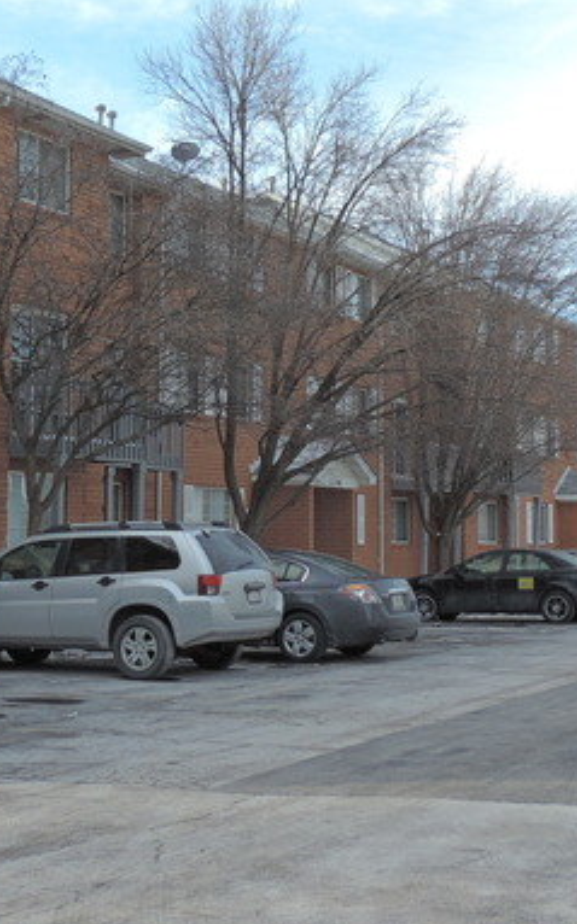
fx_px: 1562
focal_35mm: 62
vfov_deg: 32.9
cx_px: 311
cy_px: 381
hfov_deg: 20.9
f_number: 3.3
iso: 80
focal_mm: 6.2
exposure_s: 1/320
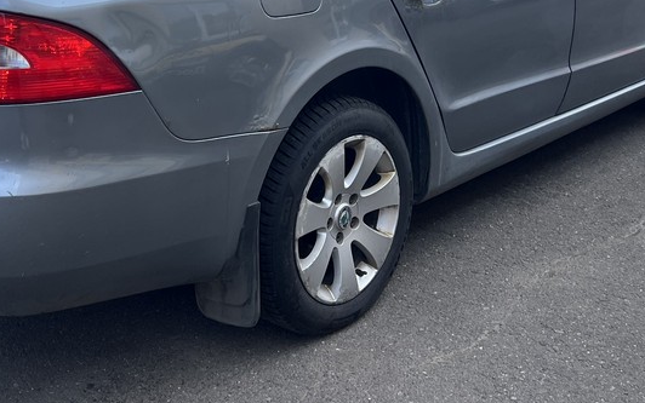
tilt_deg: -8.0
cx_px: 261
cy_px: 19
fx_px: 932
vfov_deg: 23.6
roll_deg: +1.6
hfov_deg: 38.0
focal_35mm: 53
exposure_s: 1/1238
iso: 50
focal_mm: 5.7
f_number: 1.5
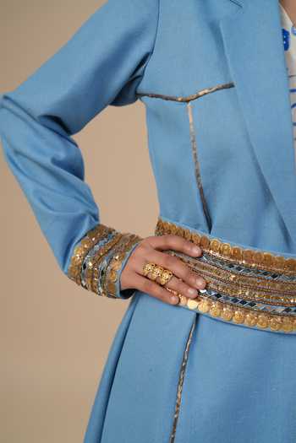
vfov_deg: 39.6
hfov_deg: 27.0
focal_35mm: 50
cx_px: 148
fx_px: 617
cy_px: 222
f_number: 2.8
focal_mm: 50
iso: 160
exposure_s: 1/125
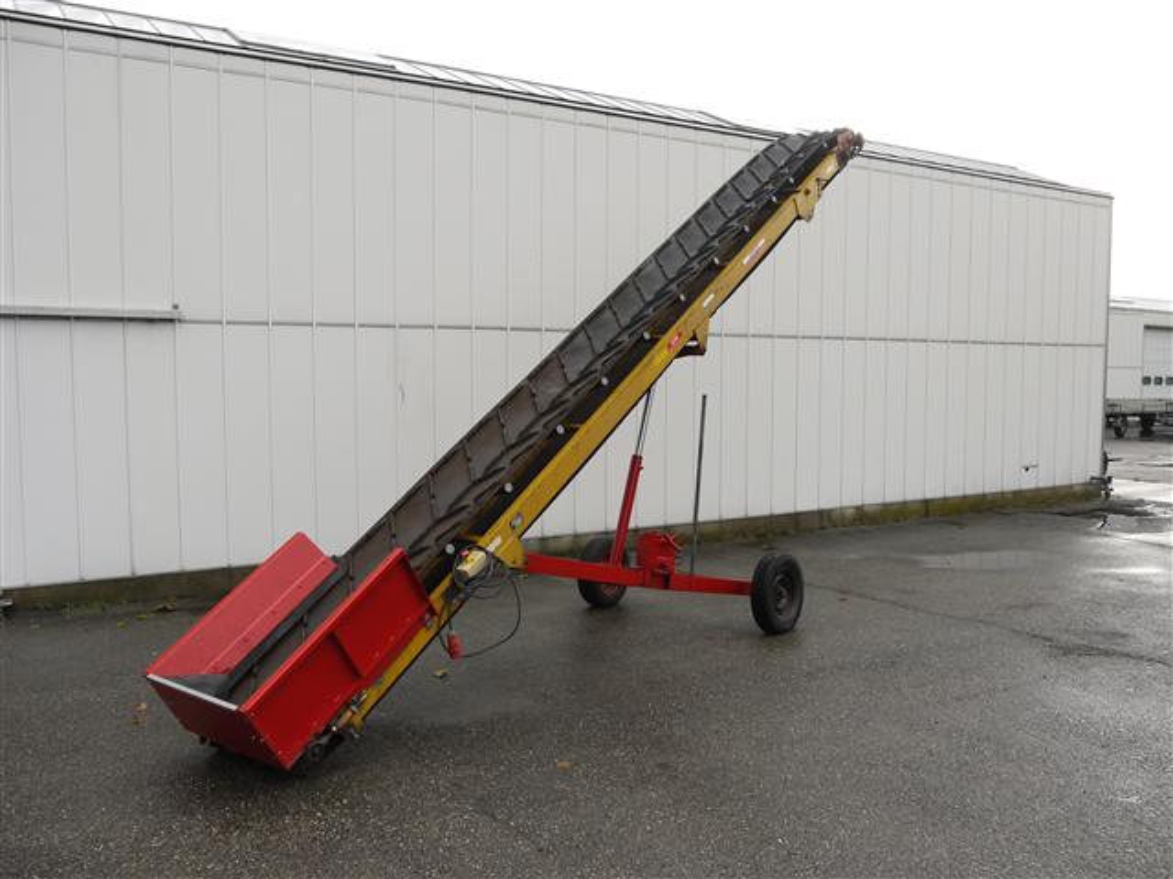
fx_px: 1017
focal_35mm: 30
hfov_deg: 60.0
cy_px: 440
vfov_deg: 46.8
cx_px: 586
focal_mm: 15
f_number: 5.6
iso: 200
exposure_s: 1/320
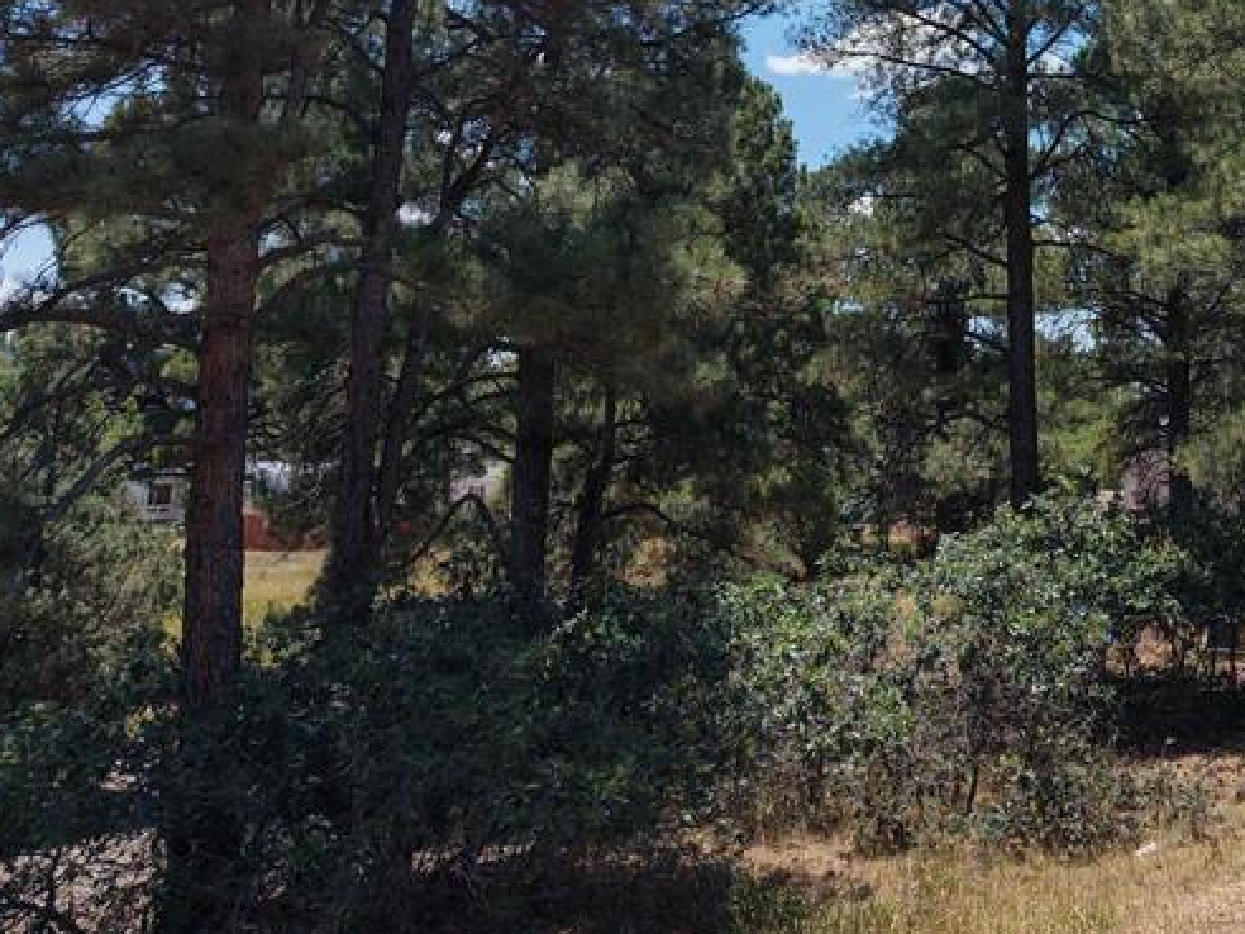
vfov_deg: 27.4
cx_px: 1139
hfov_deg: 35.7
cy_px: -5
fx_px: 1798
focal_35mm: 50
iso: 400
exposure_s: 1/8000
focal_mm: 8.67
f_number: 1.8
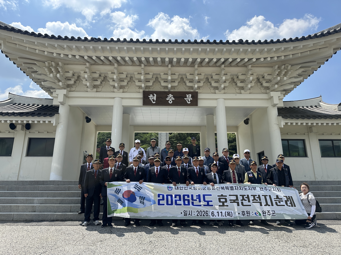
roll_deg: -0.1
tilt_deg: +15.7
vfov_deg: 56.8
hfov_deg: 71.6
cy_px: 128
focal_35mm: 24
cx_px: 170
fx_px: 236
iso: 80
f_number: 1.78
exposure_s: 1/3597
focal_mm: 6.86
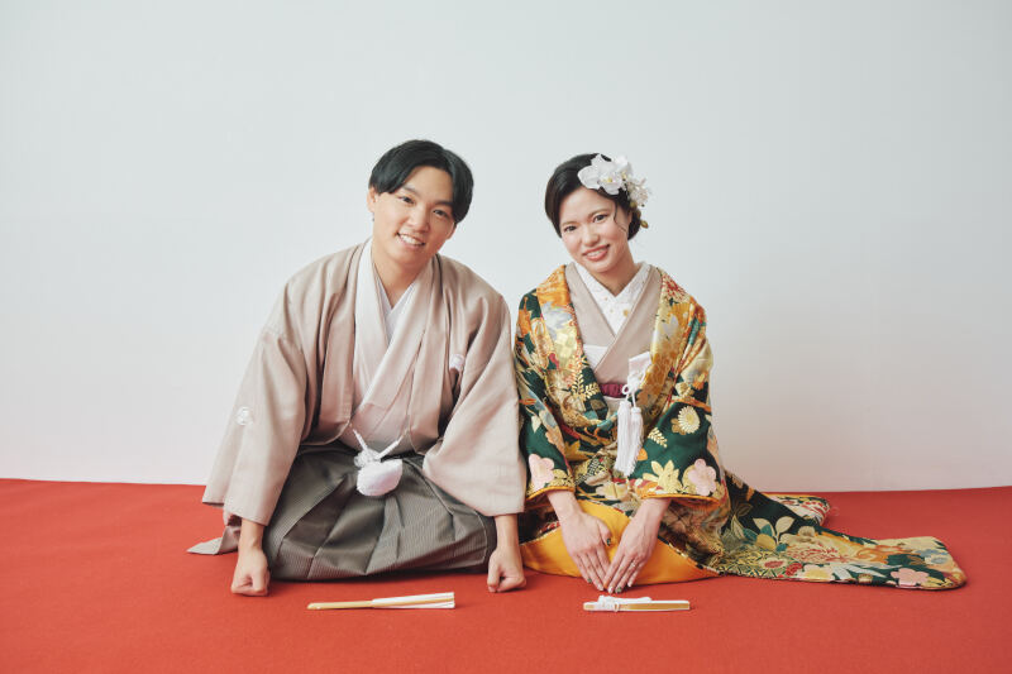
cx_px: 506
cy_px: 337
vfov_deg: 44.9
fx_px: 815
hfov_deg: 63.7
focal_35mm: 29
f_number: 5
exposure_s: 1/100
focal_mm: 19.6
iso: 400
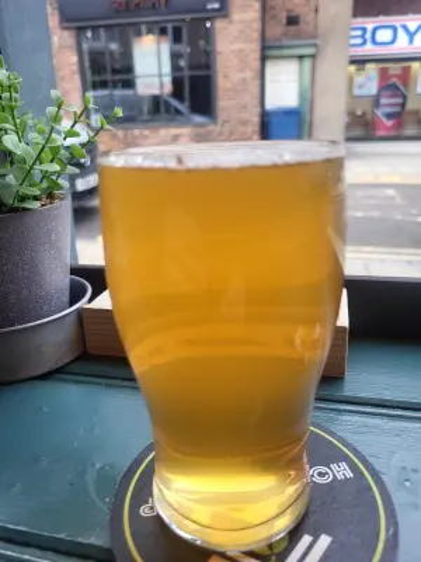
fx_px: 422
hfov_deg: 53.1
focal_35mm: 26
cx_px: 210
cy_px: 281
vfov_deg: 67.3
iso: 80
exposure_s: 1/100
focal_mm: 5.4
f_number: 1.8
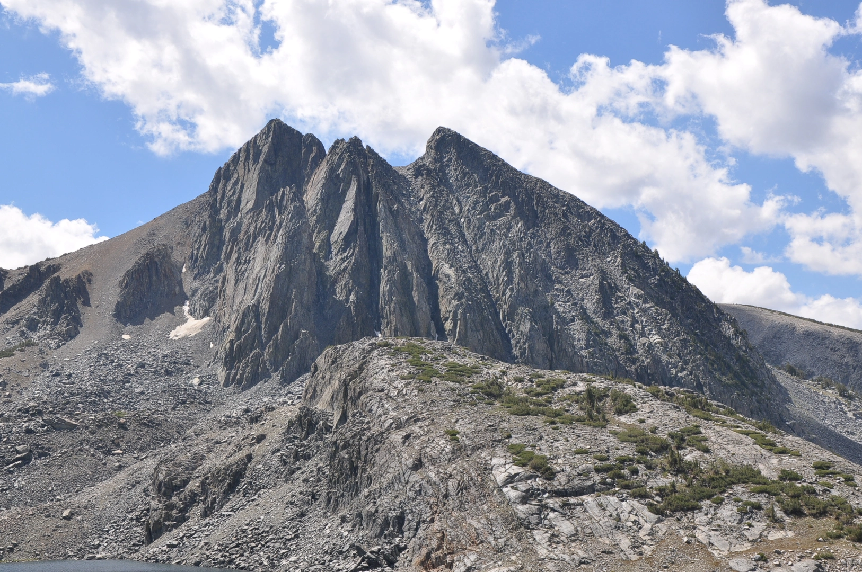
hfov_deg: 33.4
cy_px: 286
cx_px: 431
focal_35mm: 60
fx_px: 1435
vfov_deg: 22.6
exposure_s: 1/250
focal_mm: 40
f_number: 13
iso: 200
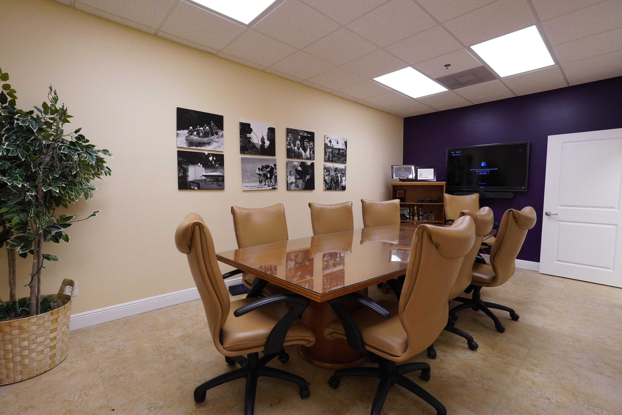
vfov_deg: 72.1
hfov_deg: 95.0
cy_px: 208
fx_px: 285
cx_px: 311
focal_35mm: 16
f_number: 4
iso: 1250
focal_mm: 11
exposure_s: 1/160
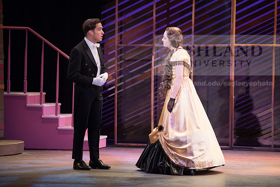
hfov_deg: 11.4
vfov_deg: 7.6
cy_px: 94
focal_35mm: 180
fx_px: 1400
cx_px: 140
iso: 4000
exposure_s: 1/320
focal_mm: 180
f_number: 3.2
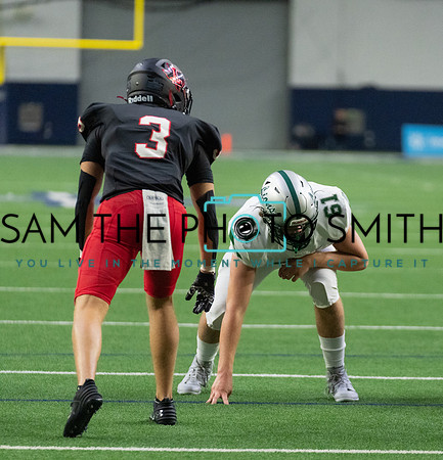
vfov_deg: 6.3
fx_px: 4157
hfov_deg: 6.1
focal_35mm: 282
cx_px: 291
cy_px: 244
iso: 6400
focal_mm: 179
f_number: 2.8
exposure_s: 1/1250
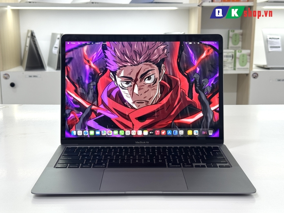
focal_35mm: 48
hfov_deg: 39.7
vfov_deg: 30.3
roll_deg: +0.6
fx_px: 394
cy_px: 106
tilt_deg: -11.6
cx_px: 142
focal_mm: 6.76
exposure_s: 1/100
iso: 80
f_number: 1.78
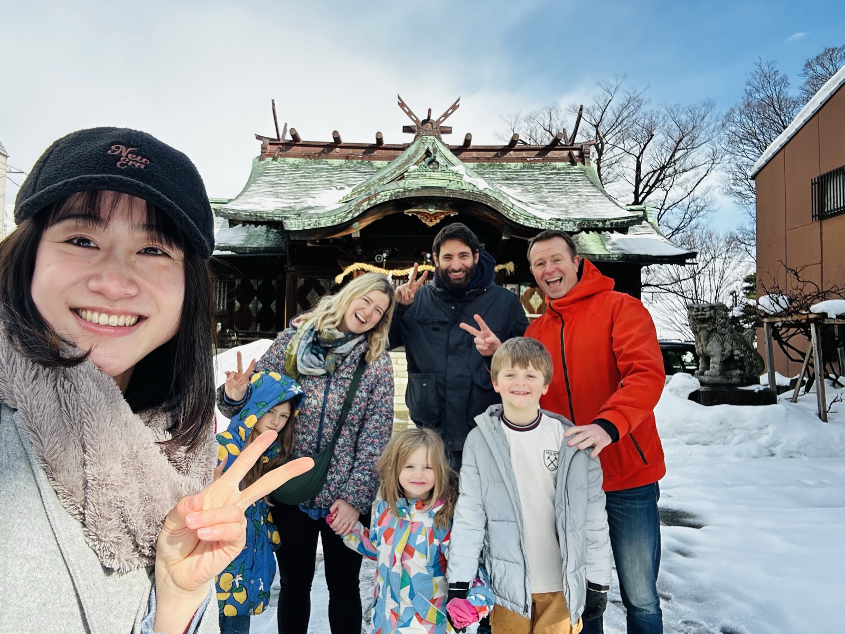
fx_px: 561
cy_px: 317
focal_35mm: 23
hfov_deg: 73.9
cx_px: 422
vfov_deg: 58.9
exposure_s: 1/530
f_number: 1.9
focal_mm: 2.69
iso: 25
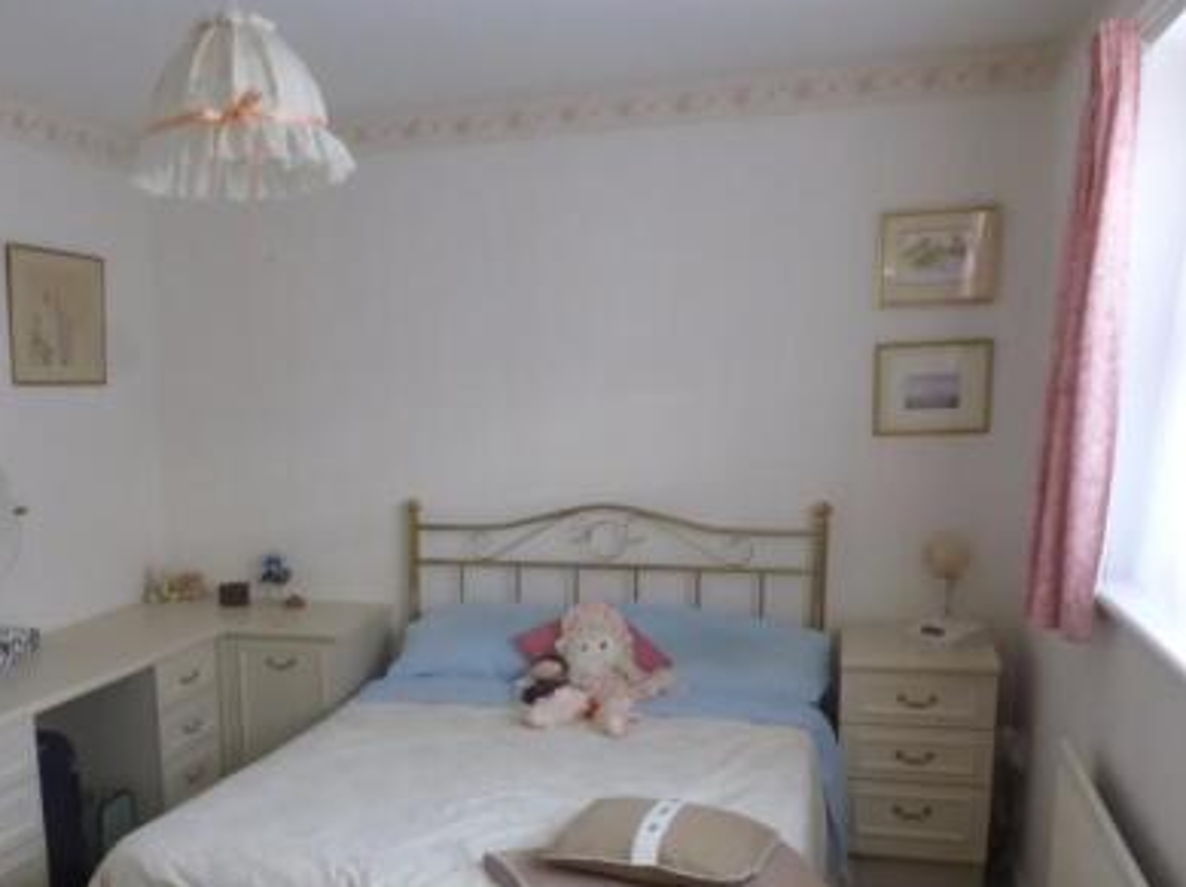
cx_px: 370
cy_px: 636
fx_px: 1232
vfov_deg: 38.8
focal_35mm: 36
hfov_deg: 50.2
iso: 400
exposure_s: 1/13
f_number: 8
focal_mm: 4.3
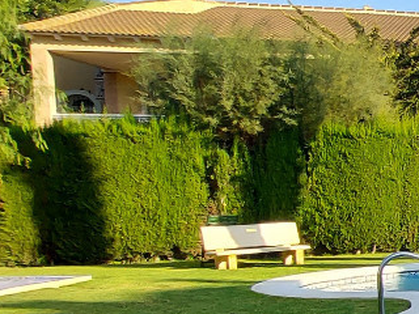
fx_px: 787
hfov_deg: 17.8
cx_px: 883
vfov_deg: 22.4
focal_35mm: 65
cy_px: 229
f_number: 2.2
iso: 50
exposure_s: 1/620
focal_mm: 1.74
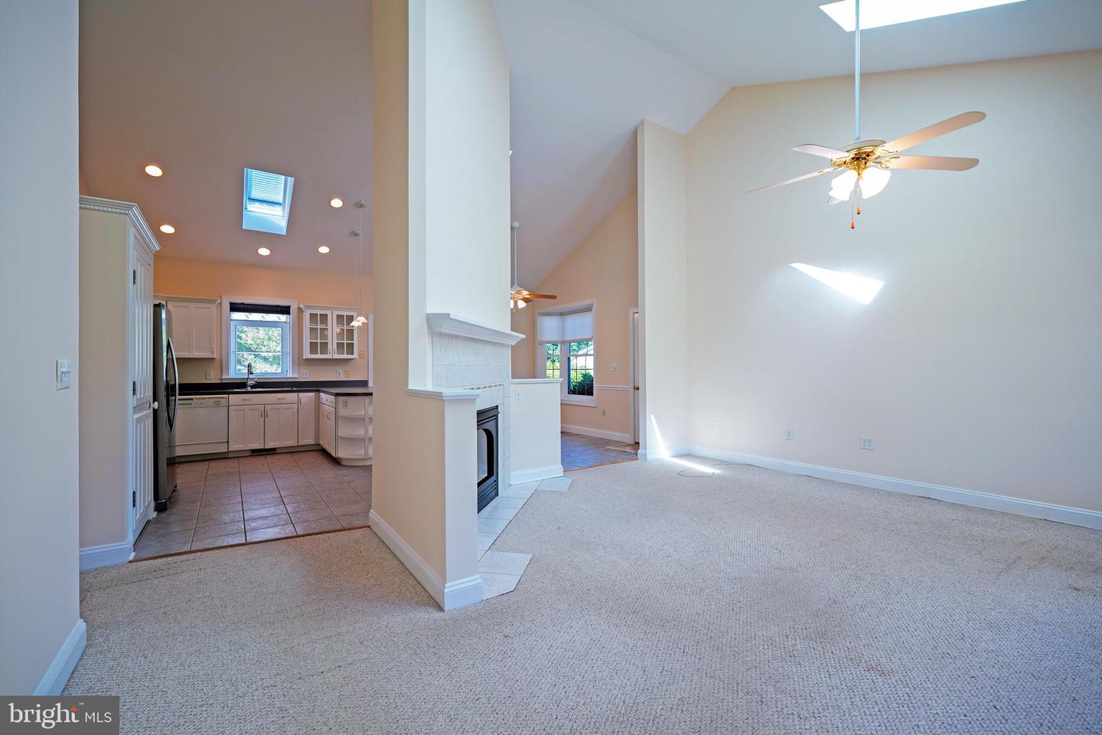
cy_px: 368
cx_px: 551
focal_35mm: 15
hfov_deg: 100.4
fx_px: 459
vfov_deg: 77.3
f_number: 4
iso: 100
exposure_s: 1/50
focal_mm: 10
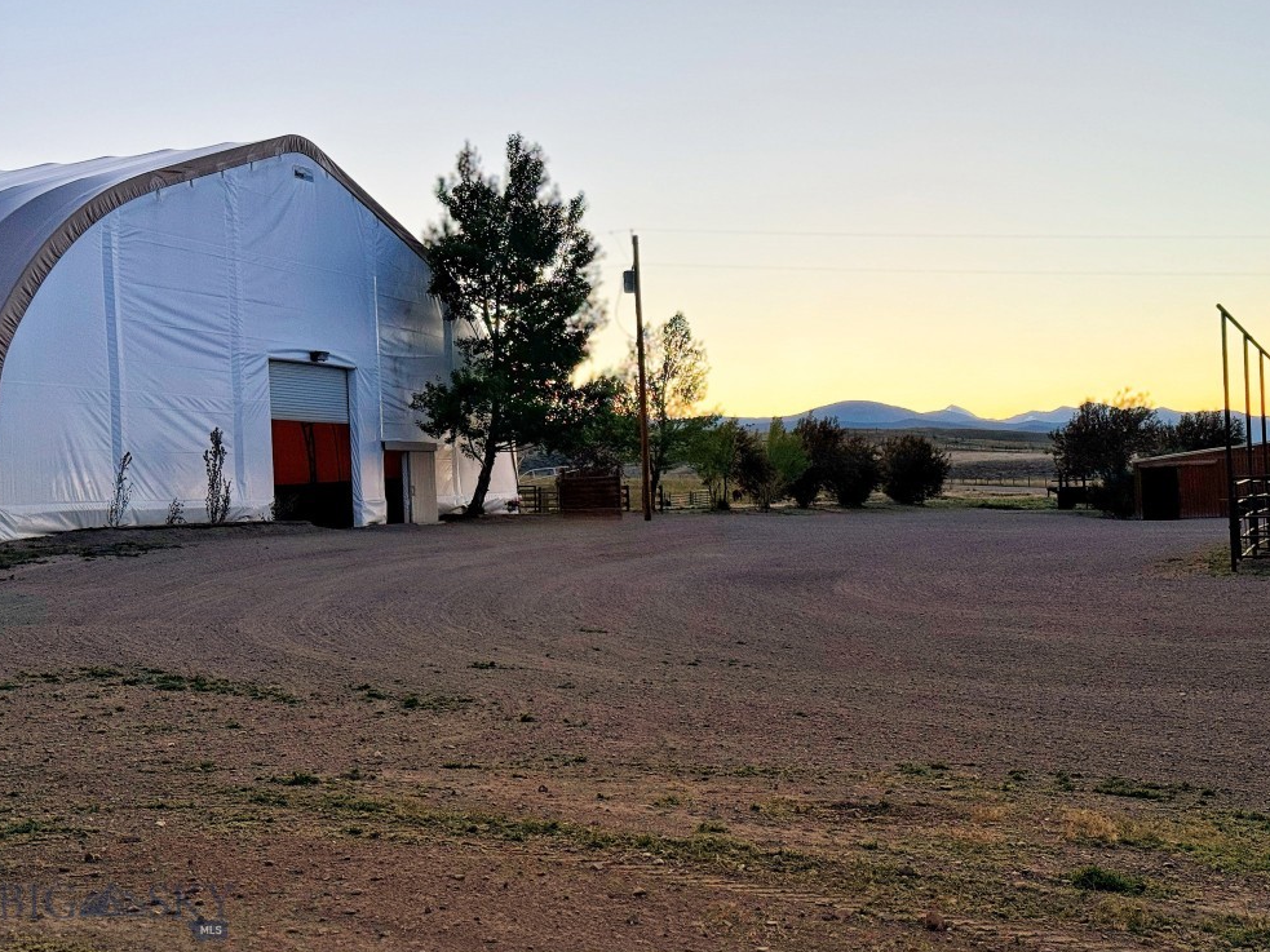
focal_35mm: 50
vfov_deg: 29.1
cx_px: 646
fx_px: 1834
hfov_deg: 38.2
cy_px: 461
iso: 50
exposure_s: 1/121
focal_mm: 6.86
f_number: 1.78
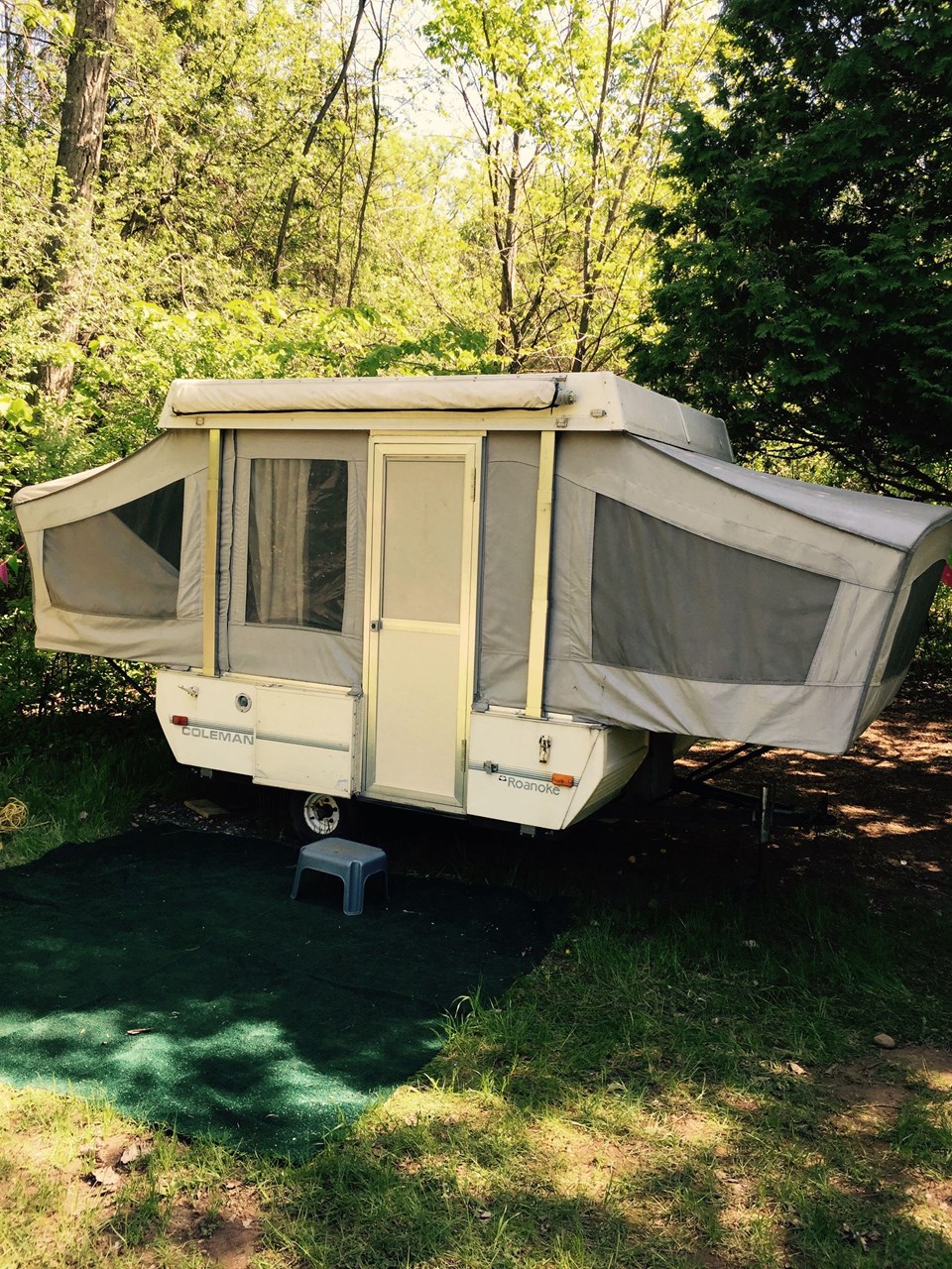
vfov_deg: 61.7
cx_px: 476
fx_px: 1063
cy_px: 634
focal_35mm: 29
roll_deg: -3.0
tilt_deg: -6.7
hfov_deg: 48.2
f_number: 2.2
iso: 32
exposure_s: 1/314
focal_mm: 4.15
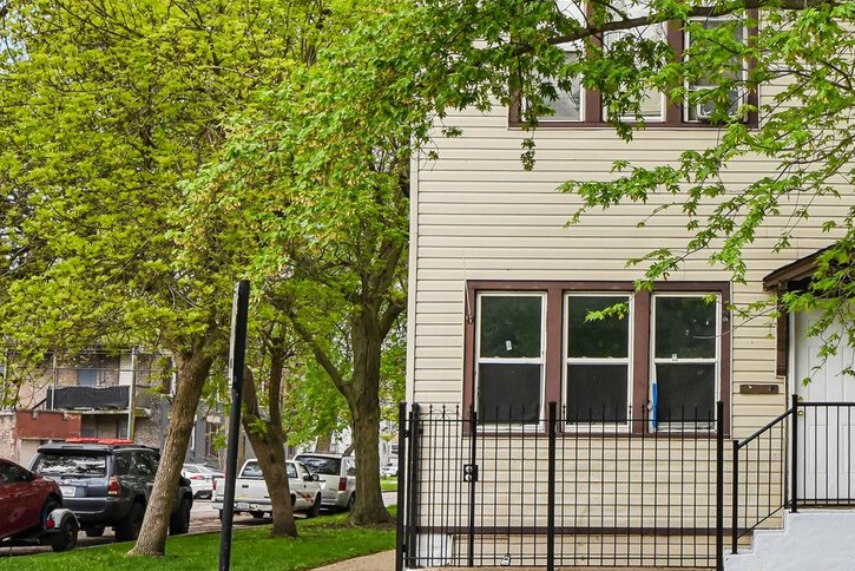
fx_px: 1592
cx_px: 737
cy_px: 51
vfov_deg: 19.9
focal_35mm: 67
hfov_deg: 29.1
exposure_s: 1/320
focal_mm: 20
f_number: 8
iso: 400
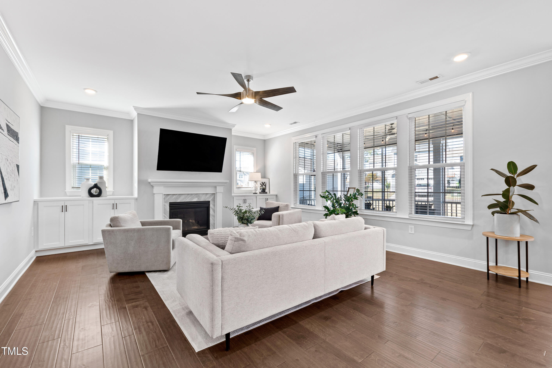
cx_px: 276
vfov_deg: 77.3
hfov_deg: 100.4
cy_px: 184
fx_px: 230
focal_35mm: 15
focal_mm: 10
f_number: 8
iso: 100
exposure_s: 1/1.67
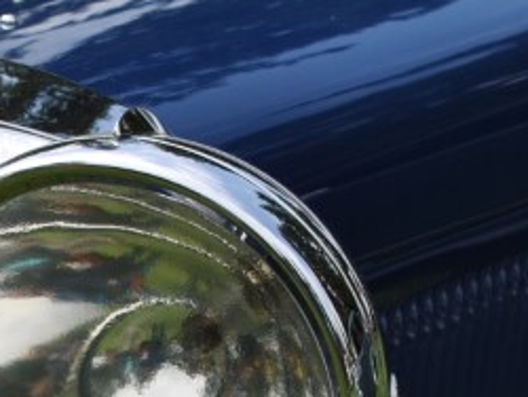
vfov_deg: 7.8
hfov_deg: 10.2
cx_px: -277
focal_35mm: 187
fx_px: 2855
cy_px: 549
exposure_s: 1/250
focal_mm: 36
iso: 100
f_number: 8
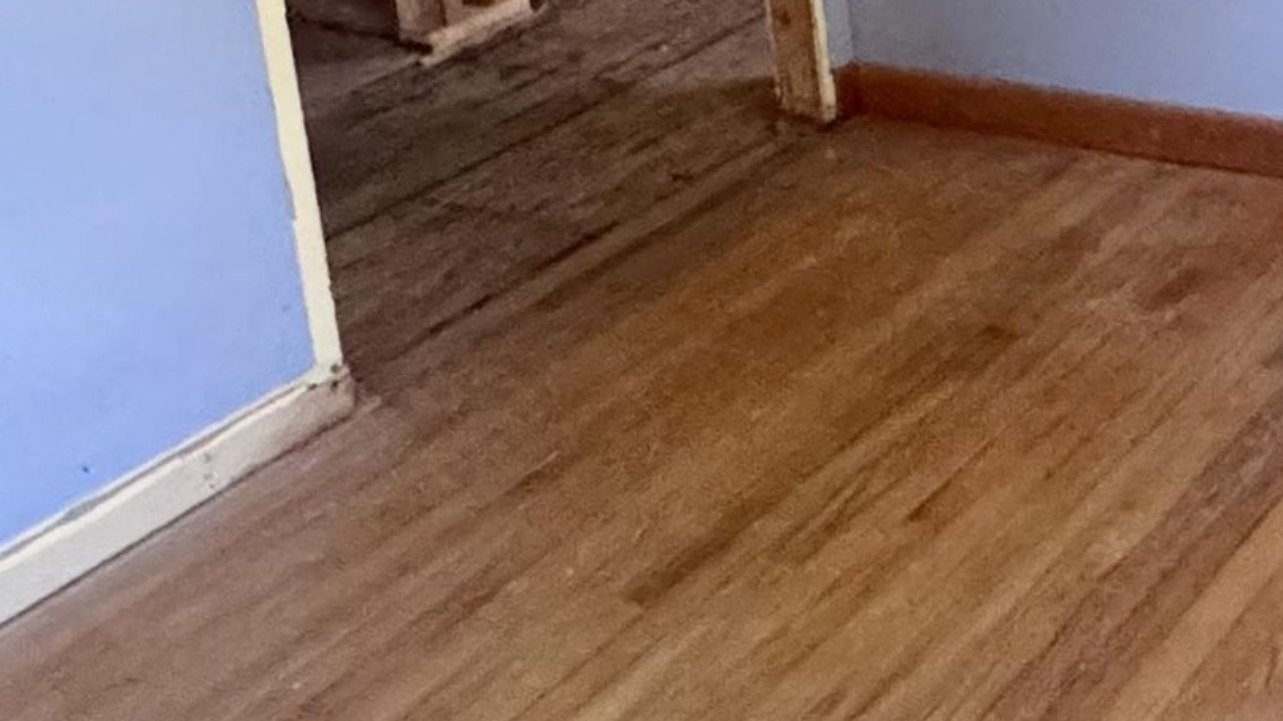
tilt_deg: -7.9
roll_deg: +4.7
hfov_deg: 30.7
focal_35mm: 58
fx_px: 1973
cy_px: -527
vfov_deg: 17.4
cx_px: 1528
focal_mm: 2.22
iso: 640
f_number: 2.2
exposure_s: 1/60
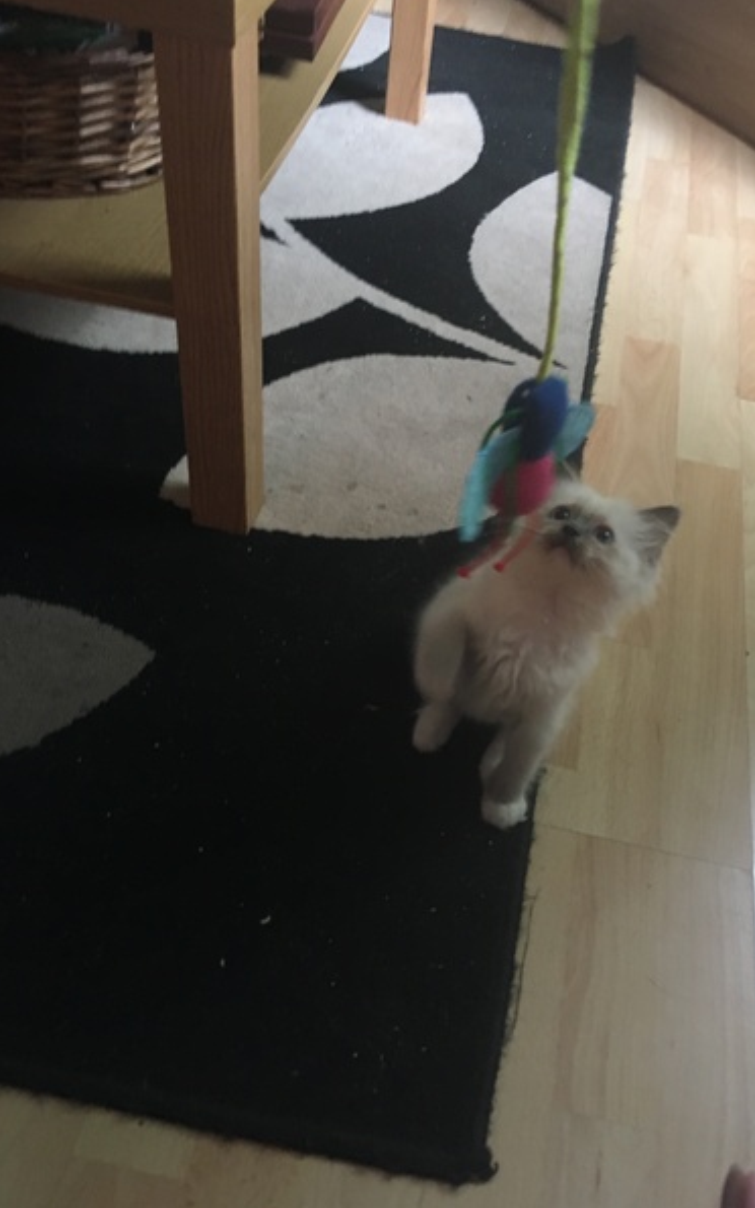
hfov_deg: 40.5
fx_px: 1020
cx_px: 440
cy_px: 605
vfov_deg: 61.2
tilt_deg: -45.5
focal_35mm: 31
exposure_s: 1/33
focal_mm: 4.15
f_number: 2.2
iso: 200
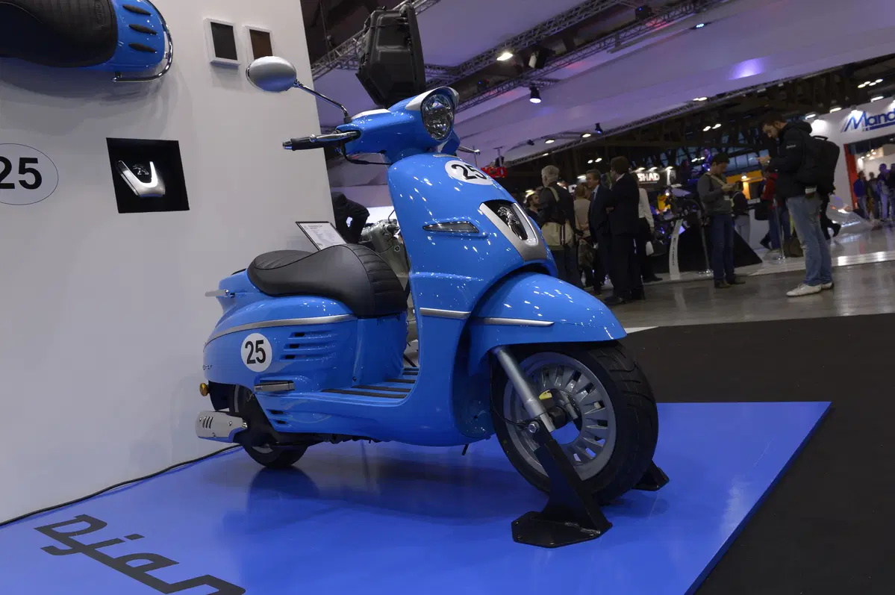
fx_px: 671
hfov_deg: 67.4
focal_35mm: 27
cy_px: 298
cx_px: 448
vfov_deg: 47.8
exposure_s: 1/160
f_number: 8
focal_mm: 27
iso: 1000
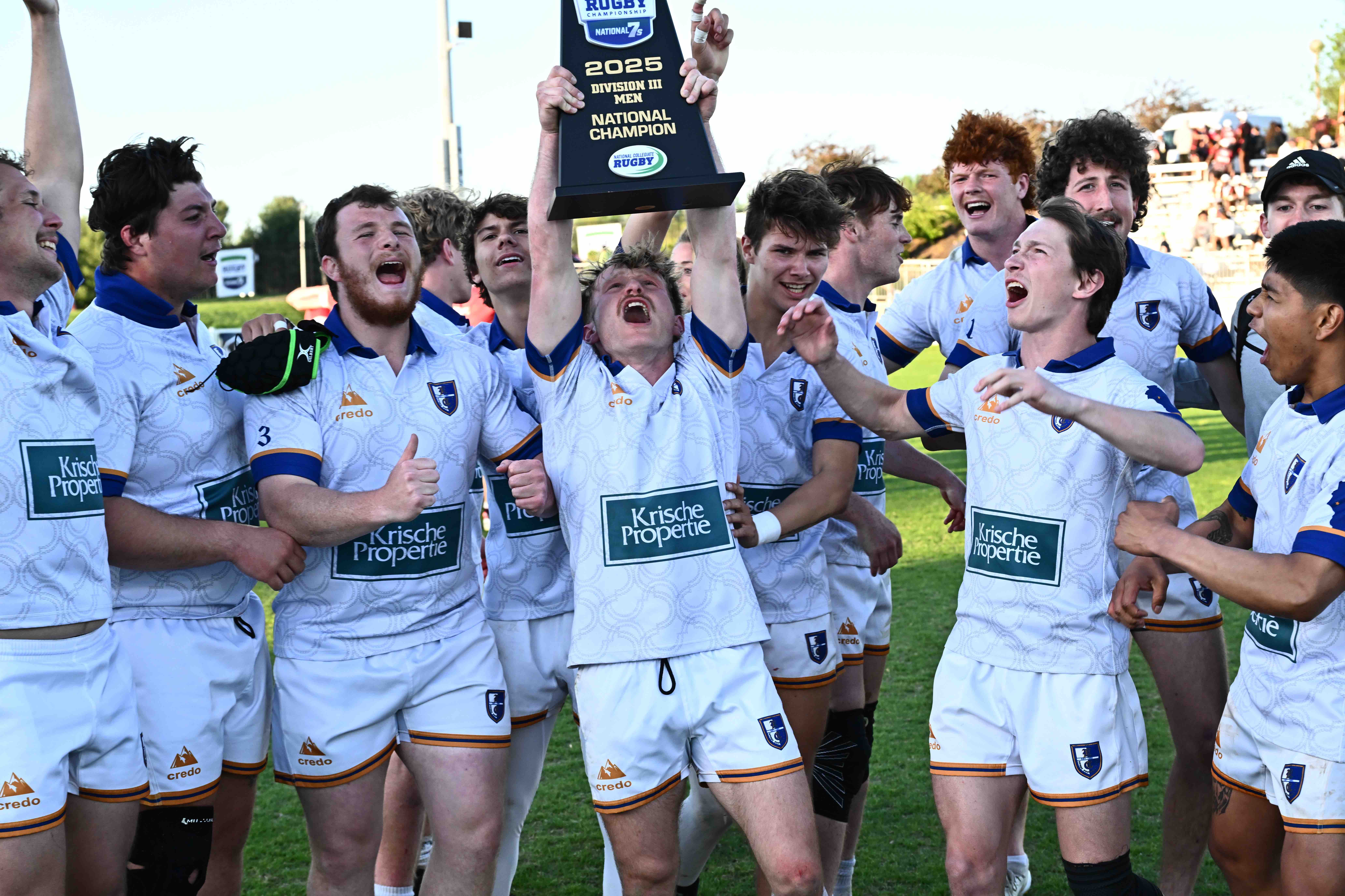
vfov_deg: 22.3
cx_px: 672
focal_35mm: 61
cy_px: 448
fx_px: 2279
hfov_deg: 32.9
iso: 1250
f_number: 6.3
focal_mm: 61
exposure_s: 1/640
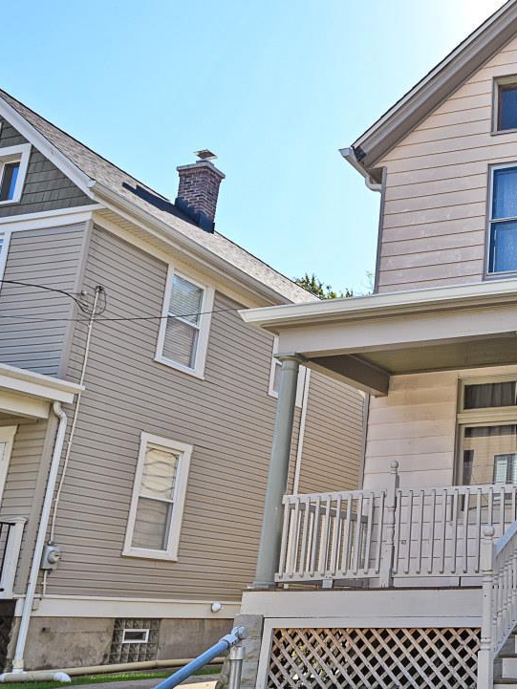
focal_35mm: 41
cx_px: 622
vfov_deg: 45.7
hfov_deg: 30.0
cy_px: 372
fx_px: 816
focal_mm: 20.5
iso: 100
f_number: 6.3
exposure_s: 1/320
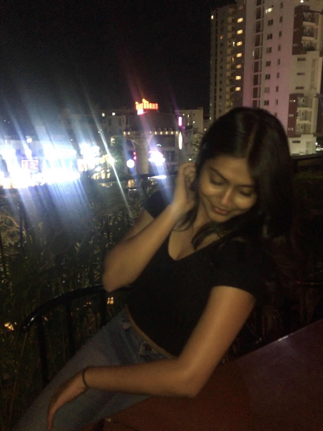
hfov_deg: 48.2
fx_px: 361
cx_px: 162
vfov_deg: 61.7
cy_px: 216
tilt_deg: -12.8
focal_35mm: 29
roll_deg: +0.6
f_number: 2.2
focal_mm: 4.15
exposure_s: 1/17
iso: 100
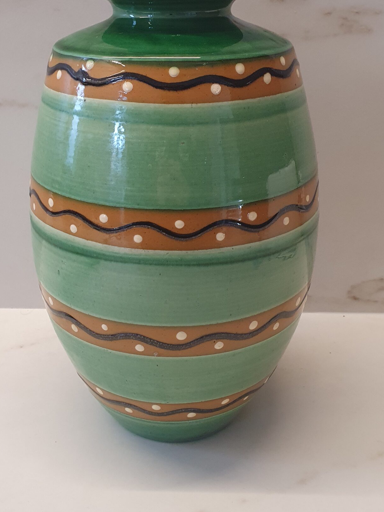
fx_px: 606
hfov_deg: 35.1
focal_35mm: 41
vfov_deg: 44.9
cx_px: 169
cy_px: 161
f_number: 2.4
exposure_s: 1/40
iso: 250
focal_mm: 4.32
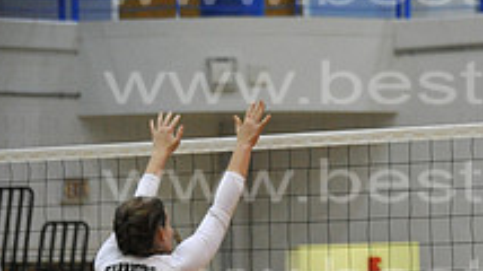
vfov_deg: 3.0
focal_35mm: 398
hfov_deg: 5.4
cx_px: 621
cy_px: 334
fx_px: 5093
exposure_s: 1/800
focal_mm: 140
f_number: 3.2
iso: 8000
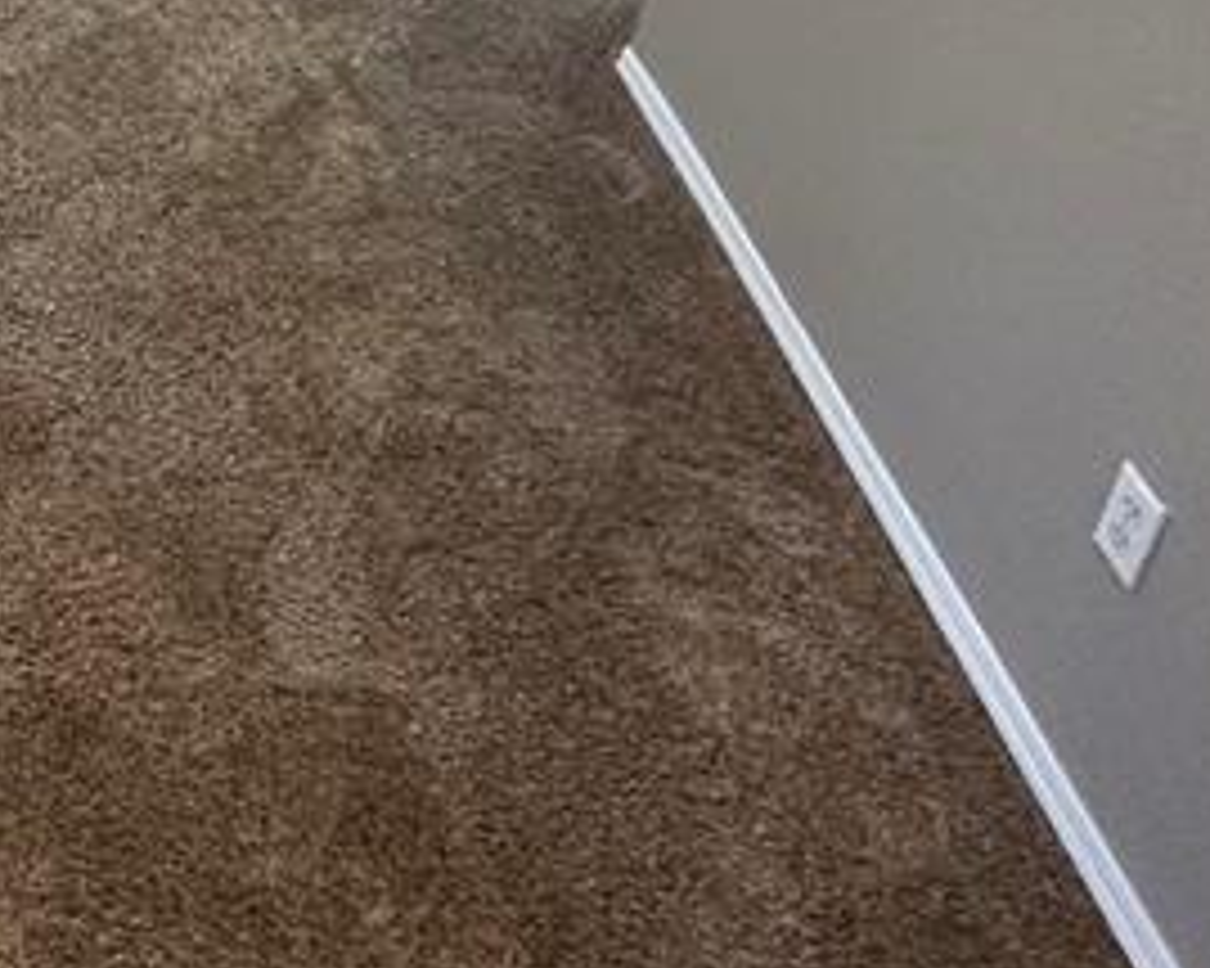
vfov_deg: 23.7
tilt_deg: -22.3
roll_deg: -0.5
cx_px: -526
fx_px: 1862
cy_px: -452
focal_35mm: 52
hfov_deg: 27.2
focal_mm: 2.22
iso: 250
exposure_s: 1/120
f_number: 2.2
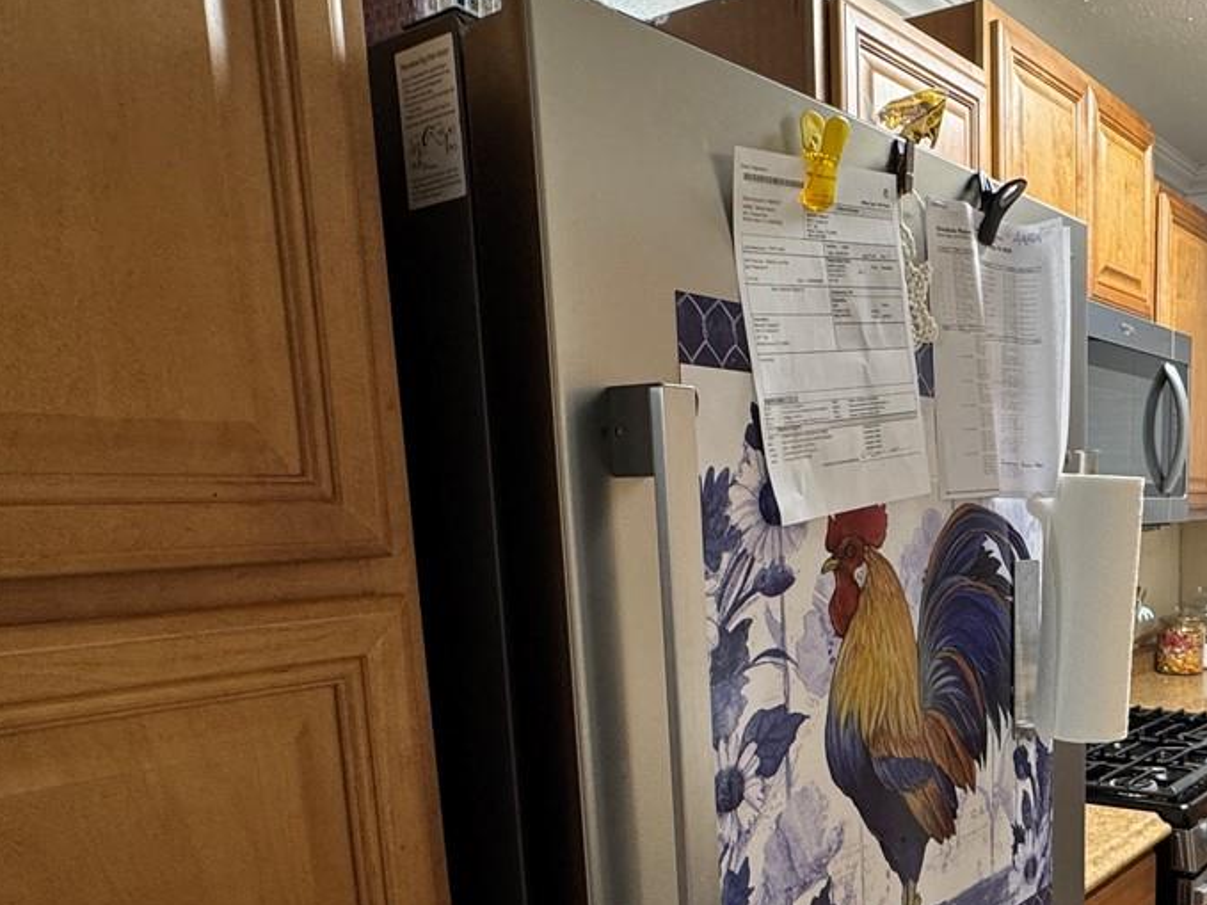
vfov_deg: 41.6
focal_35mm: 33
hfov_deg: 52.0
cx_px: 956
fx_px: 1150
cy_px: 686
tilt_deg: -9.6
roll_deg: +0.4
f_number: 2.2
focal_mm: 2.22
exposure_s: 1/60
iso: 250
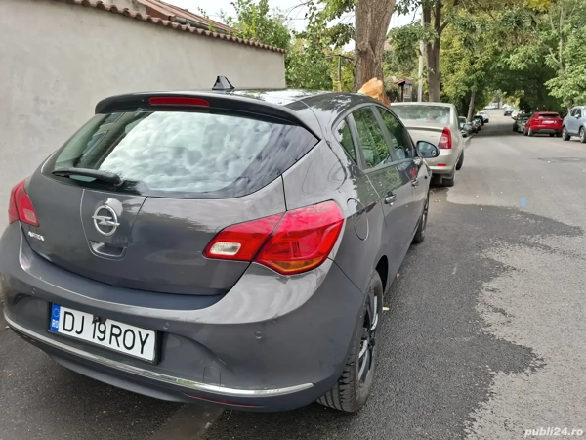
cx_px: 293
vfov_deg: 58.9
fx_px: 389
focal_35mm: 23
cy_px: 220
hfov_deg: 73.9
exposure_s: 1/613
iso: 50
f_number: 1.8
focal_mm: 5.54
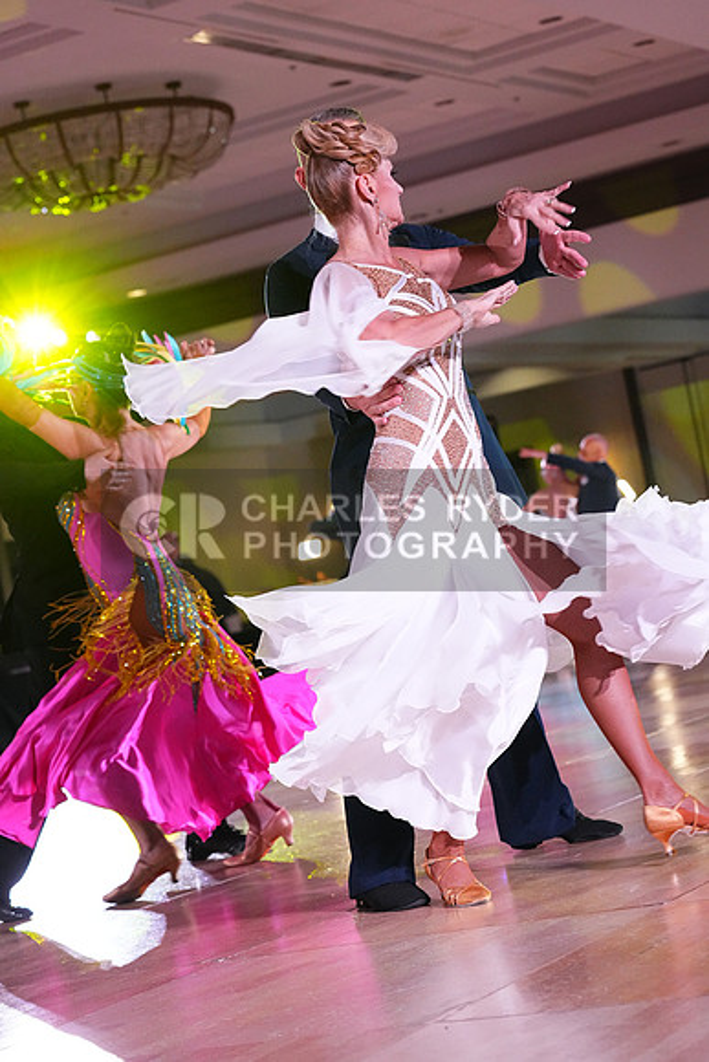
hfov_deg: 16.3
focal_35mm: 84
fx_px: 2480
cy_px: 531
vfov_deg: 24.2
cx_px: 354
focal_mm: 84
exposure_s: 1/400
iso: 8000
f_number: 5
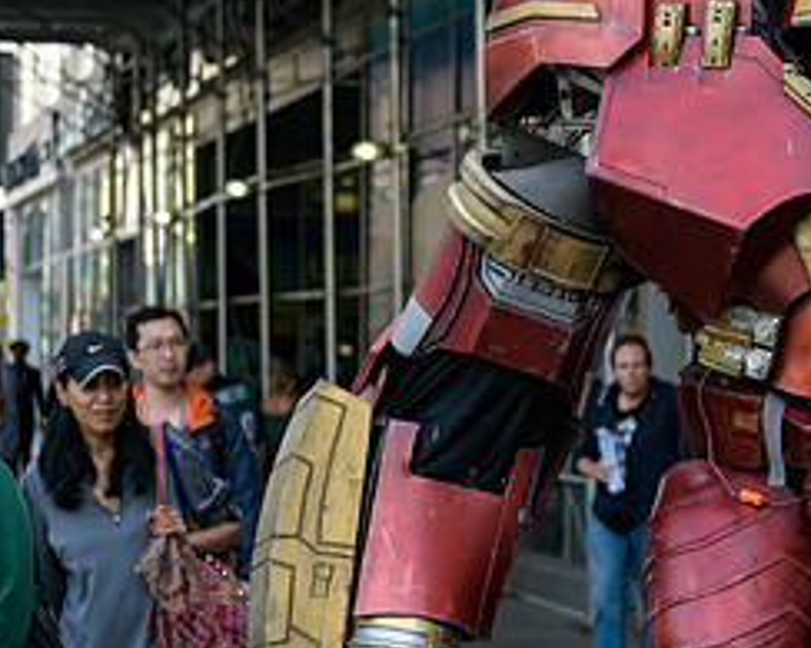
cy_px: 351
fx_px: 2783
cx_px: 844
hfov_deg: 16.2
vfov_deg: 13.3
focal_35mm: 116
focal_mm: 52
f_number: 3.2
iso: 200
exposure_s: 1/1250
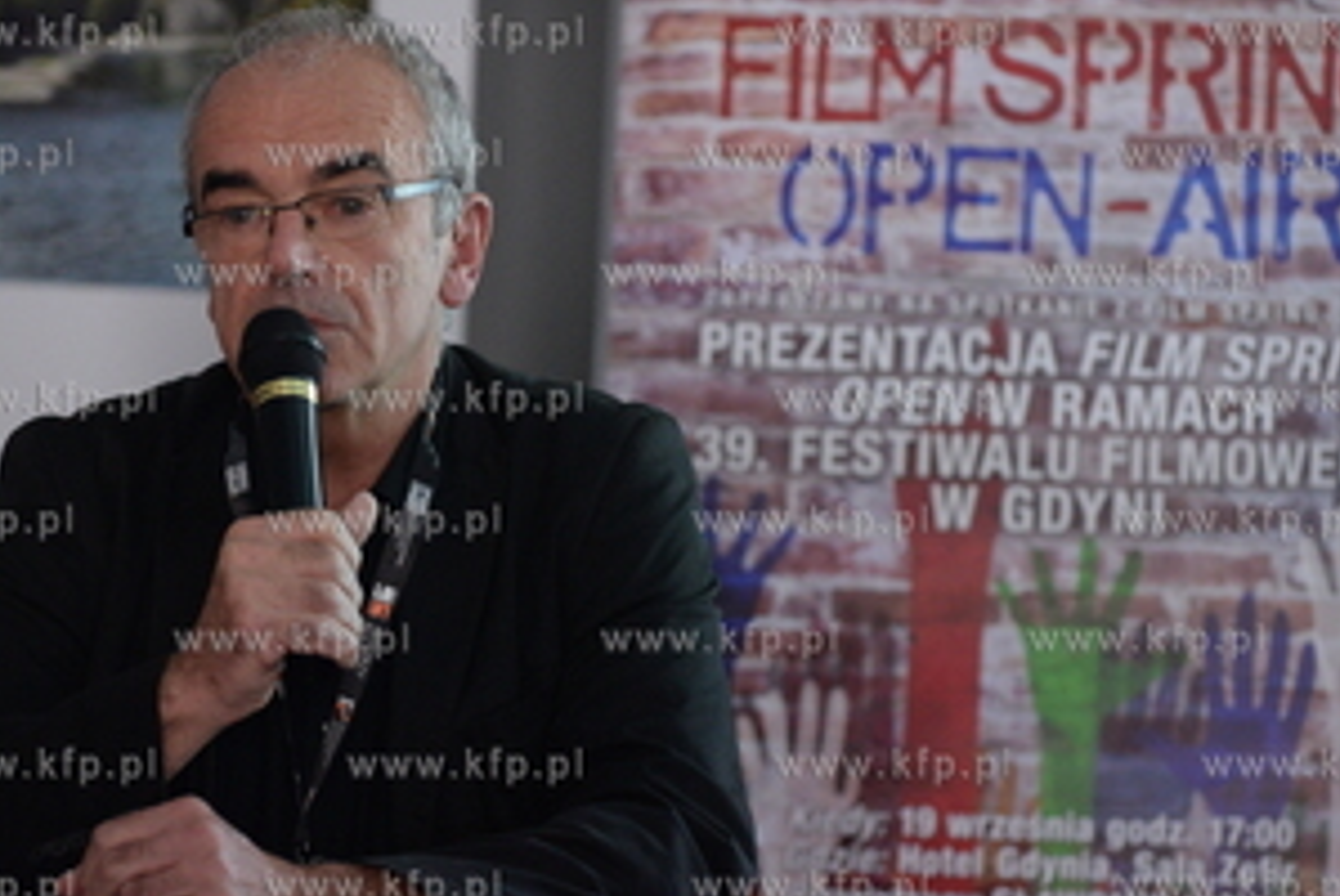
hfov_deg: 13.9
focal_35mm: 147
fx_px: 5477
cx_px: 623
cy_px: 459
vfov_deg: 9.4
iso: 3200
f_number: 2.8
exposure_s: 1/60
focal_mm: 110
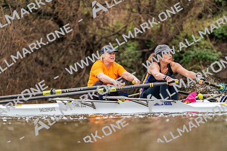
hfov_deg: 3.7
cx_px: 114
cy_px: 76
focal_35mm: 553
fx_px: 3488
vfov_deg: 2.5
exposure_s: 1/2000
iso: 3200
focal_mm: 553
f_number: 6.3
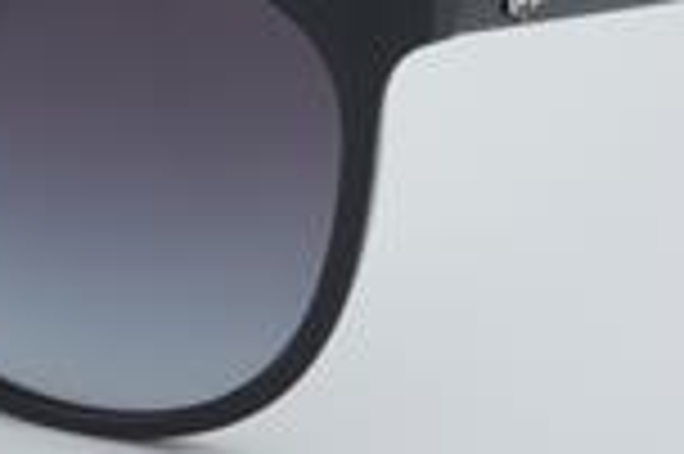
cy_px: 58
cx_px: 45
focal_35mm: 198
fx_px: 3758
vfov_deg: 6.9
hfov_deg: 10.3
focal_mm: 50
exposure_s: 1/4
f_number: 32
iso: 100
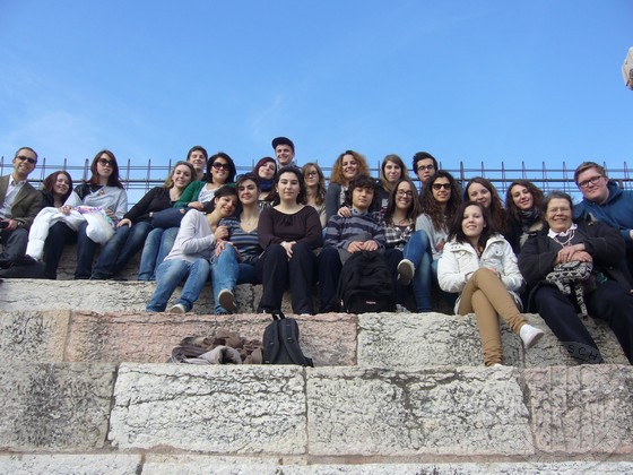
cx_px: 316
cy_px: 238
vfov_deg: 40.7
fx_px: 640
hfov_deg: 52.6
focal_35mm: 35
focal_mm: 5.8
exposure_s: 1/200
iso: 80
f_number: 5.6
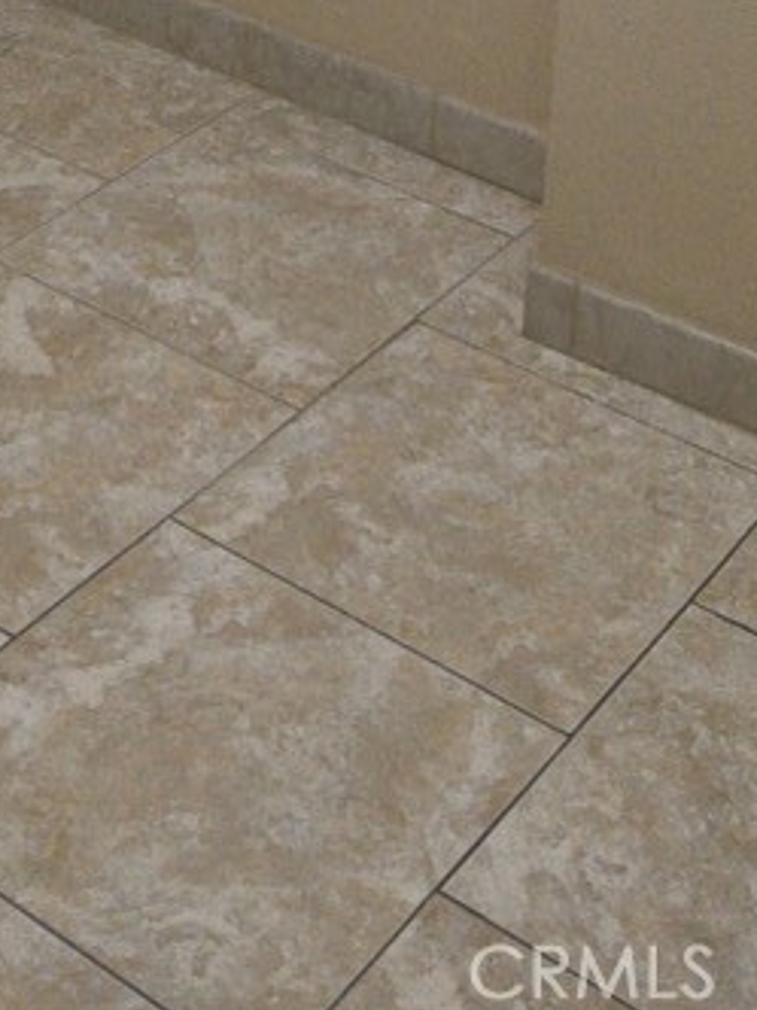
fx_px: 2245
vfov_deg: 21.1
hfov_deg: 19.0
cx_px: 173
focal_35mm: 77
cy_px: -542
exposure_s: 1/120
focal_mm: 3.08
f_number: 2
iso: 50
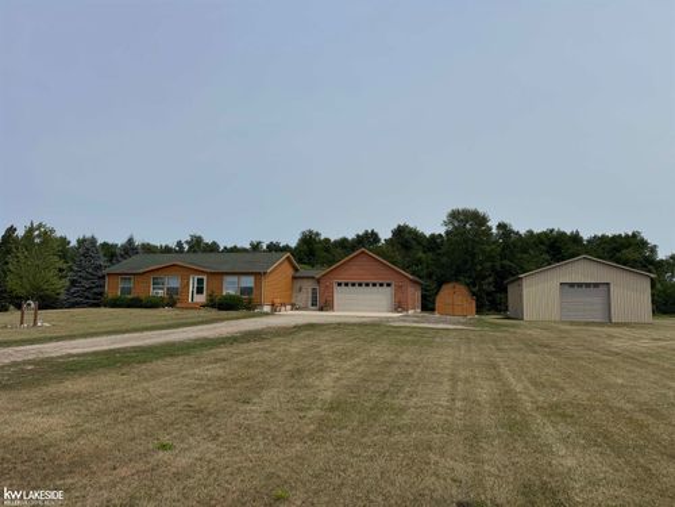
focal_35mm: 24
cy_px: 254
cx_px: 338
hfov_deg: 71.6
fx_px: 468
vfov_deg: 56.8
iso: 80
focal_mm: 6.76
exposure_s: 1/9009
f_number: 1.78
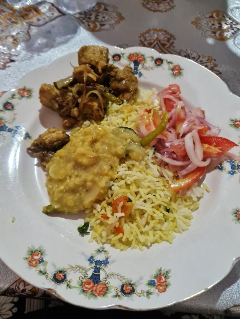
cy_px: 160
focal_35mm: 26
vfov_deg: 67.3
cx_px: 120
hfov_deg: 53.1
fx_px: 240
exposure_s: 1/33
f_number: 1.8
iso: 500
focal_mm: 5.4
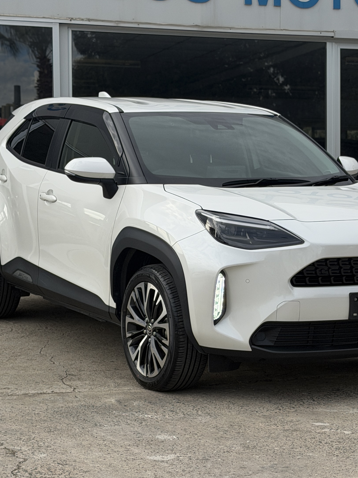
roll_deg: -0.1
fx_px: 1227
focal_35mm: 89
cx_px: 224
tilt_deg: -1.7
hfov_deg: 16.6
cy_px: 252
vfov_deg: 22.0
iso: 64
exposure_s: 1/1931
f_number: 1.78
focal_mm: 6.76
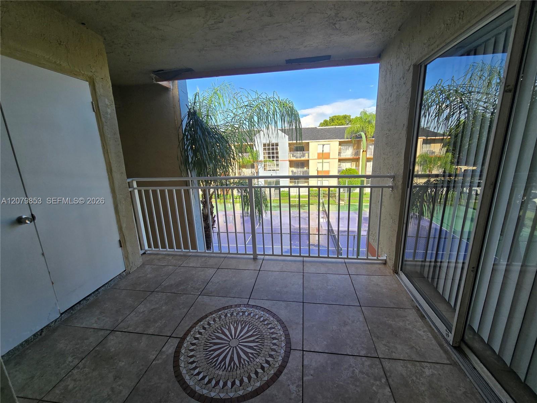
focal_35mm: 13
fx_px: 202
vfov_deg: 89.9
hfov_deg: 106.2
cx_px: 268
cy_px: 202
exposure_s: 1/628
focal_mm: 2.2
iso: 50
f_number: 2.2
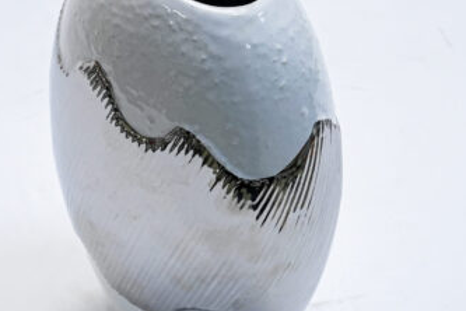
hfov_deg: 20.2
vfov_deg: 13.5
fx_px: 1307
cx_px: 192
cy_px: 136
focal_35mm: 101
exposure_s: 1/125
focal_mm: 48
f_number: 13
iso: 3200
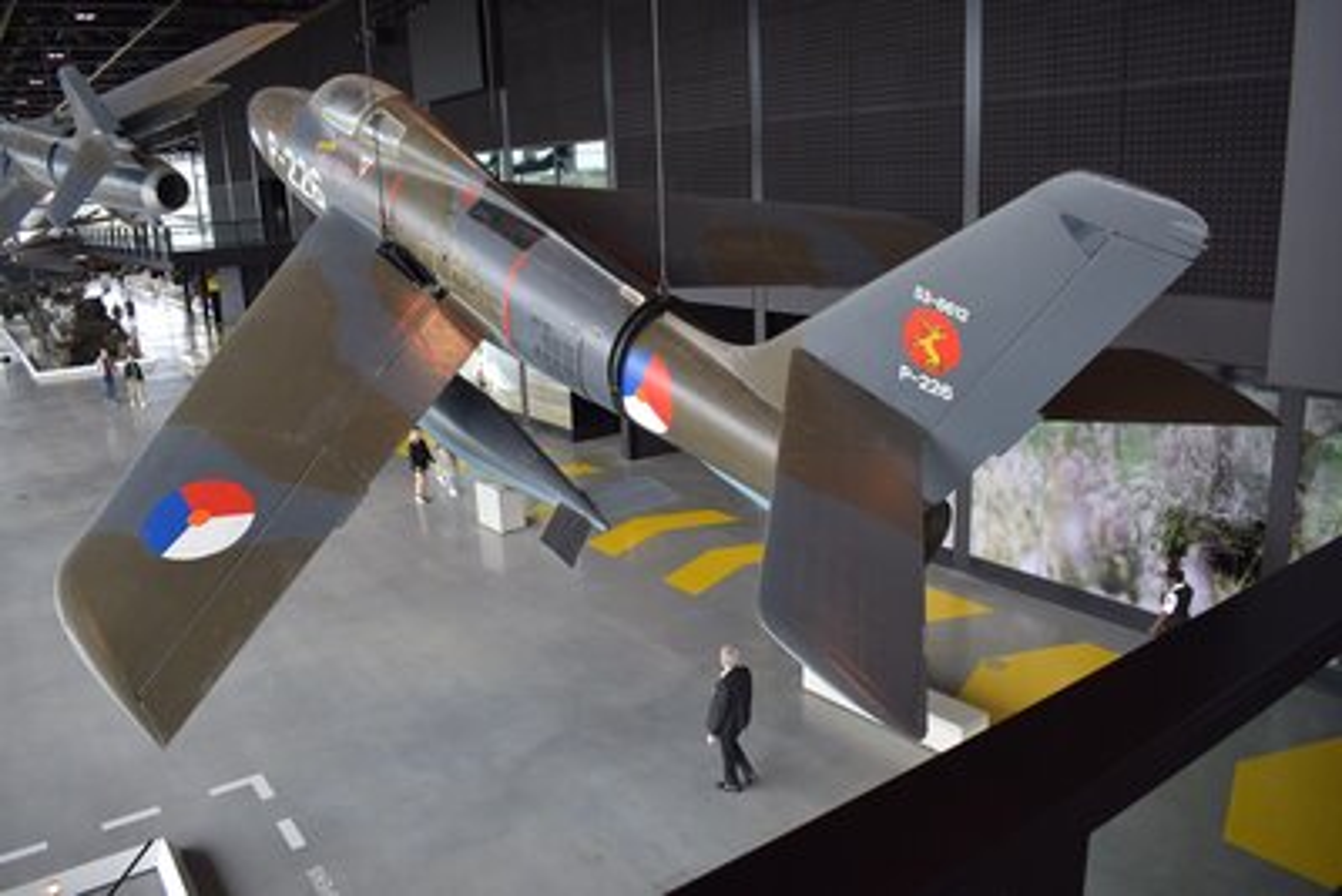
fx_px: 1007
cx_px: 671
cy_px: 448
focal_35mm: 27
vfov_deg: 48.0
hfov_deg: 67.4
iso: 400
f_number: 5
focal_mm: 18
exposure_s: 1/100
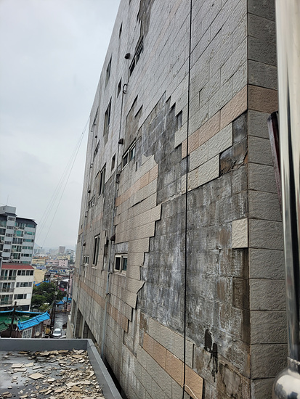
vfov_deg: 67.3
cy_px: 200
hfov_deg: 53.1
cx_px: 150
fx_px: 300
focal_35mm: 26
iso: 40
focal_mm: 5.4
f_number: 1.8
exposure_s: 1/652
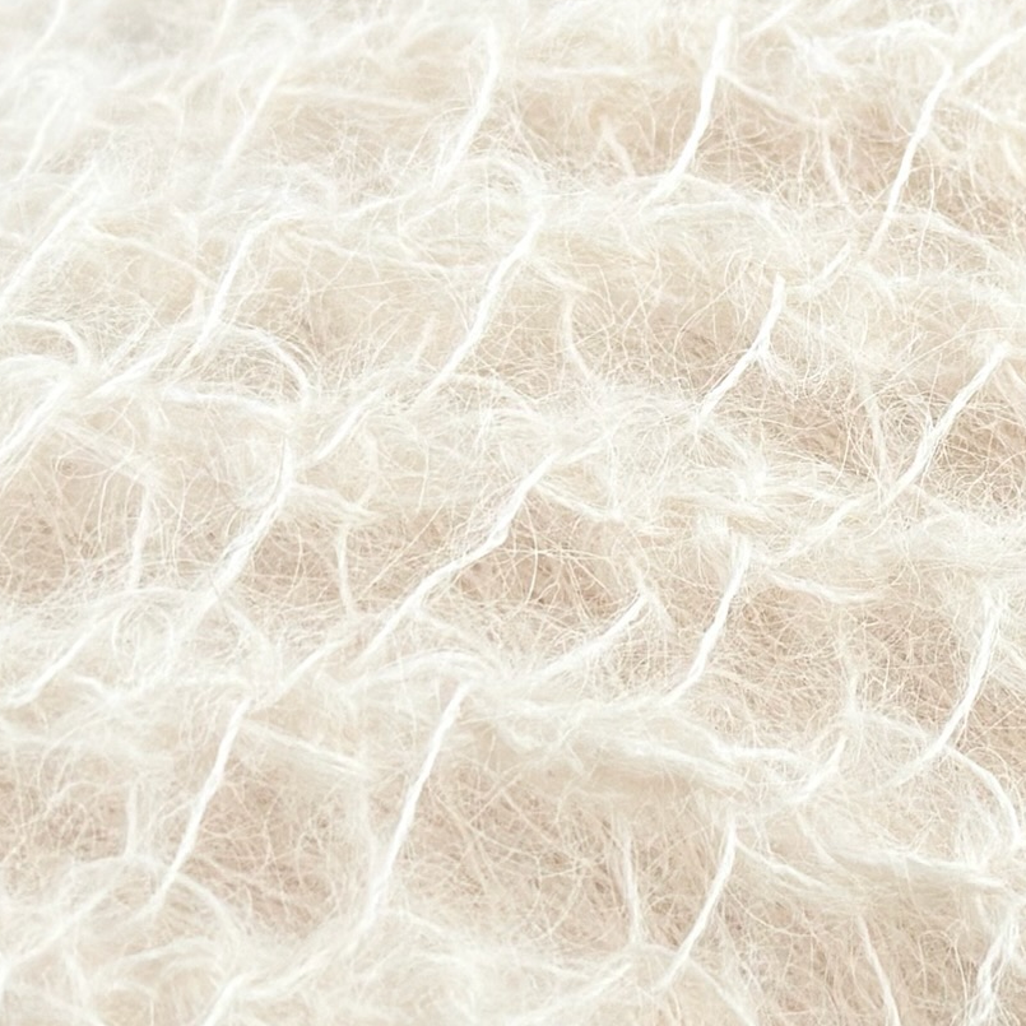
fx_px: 1811
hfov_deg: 31.0
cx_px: 786
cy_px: 924
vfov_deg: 30.3
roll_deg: -3.7
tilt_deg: -32.9
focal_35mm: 54
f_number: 1.78
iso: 64
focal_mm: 6.76
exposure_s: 1/1339
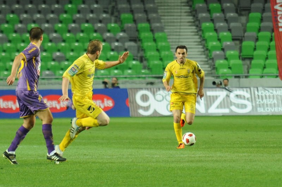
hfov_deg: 12.8
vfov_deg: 8.6
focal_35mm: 160
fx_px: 1252
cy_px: 94
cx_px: 141
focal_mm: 160
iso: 800
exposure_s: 1/640
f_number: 2.8
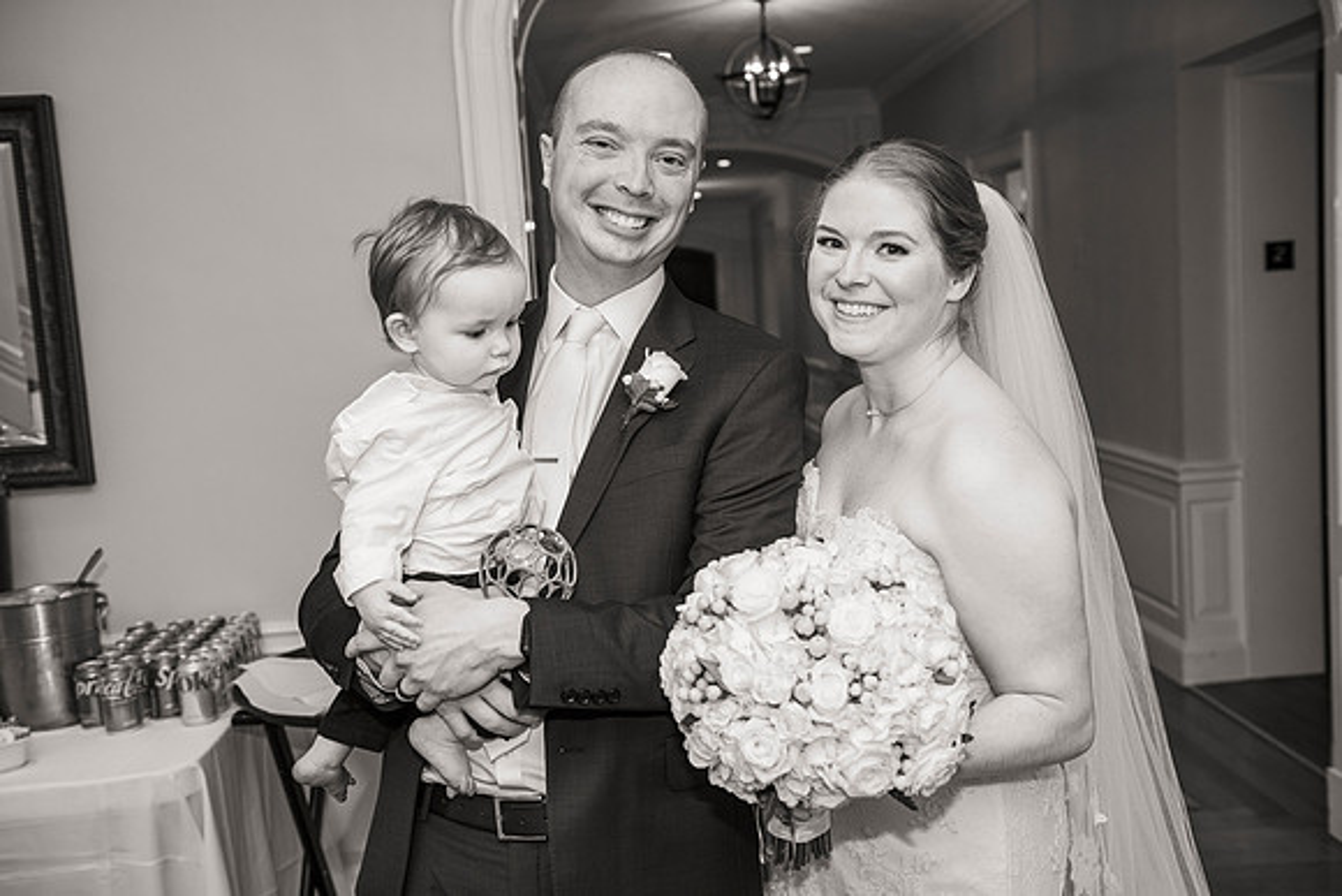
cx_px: 671
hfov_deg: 50.7
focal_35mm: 38
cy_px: 448
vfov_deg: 35.1
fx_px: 1417
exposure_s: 1/160
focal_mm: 38
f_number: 4
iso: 800
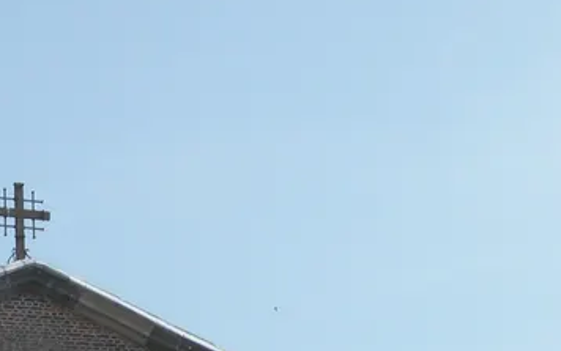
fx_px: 2448
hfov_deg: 12.8
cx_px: -77
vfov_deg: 7.8
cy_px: 722
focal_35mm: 160
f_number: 6.3
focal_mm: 7.4
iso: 64
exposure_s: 1/258
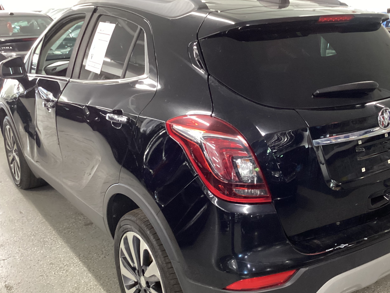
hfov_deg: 45.5
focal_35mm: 41
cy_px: 156
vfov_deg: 35.1
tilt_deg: -19.5
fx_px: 462
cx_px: 234
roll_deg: -0.8
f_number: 2.4
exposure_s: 1/33
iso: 320
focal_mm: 3.3
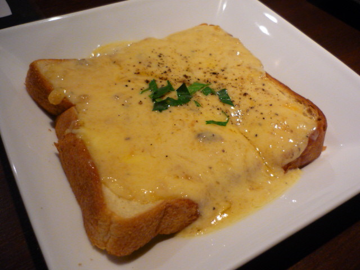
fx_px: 343
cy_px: 135
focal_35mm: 33
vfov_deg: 42.9
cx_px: 180
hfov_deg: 55.4
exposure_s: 1/30
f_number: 2.8
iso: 320
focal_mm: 5.5
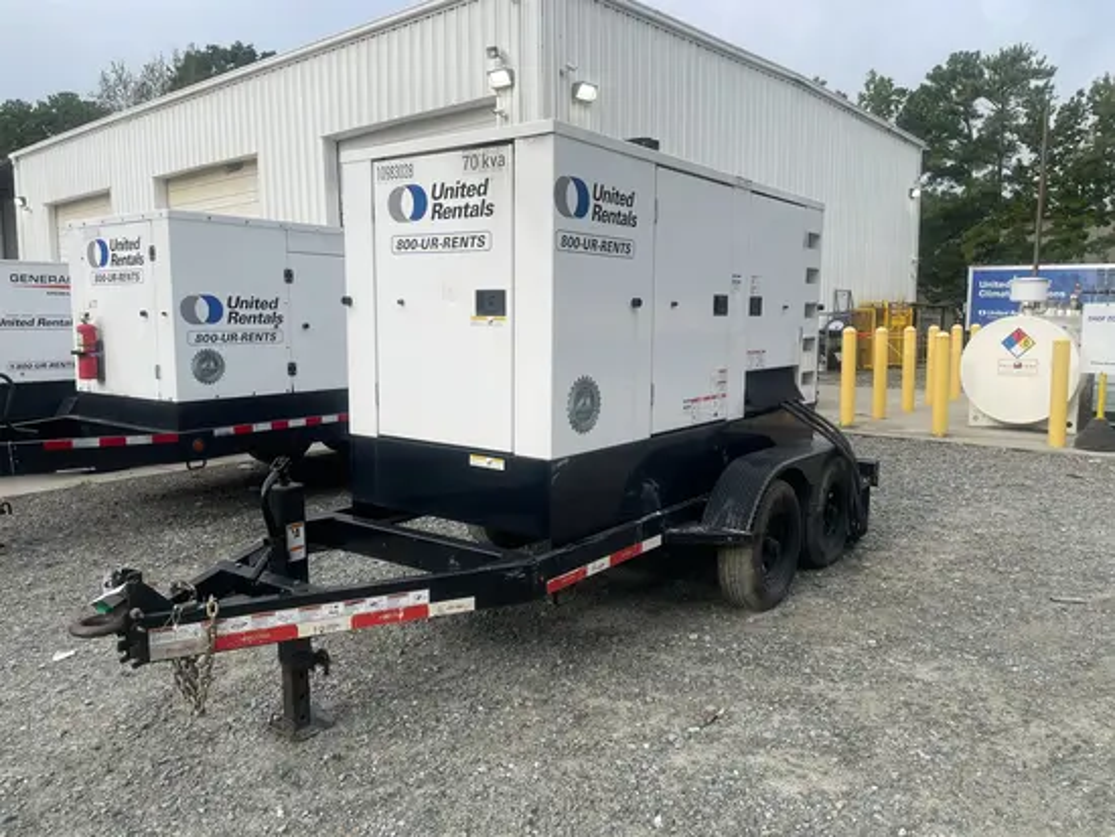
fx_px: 838
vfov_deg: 53.1
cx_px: 558
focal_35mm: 26
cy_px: 418
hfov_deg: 67.3
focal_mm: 4.2
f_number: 1.6
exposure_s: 1/2132
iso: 50
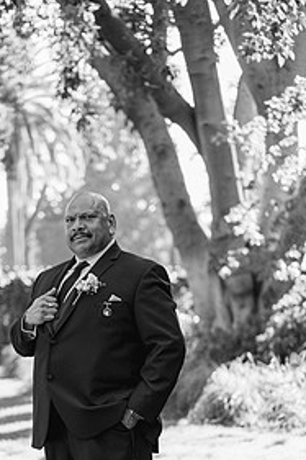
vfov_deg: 25.0
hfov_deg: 17.0
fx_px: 1021
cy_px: 367
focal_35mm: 80
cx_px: 99
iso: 140
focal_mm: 50
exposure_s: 1/1250
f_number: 1.8
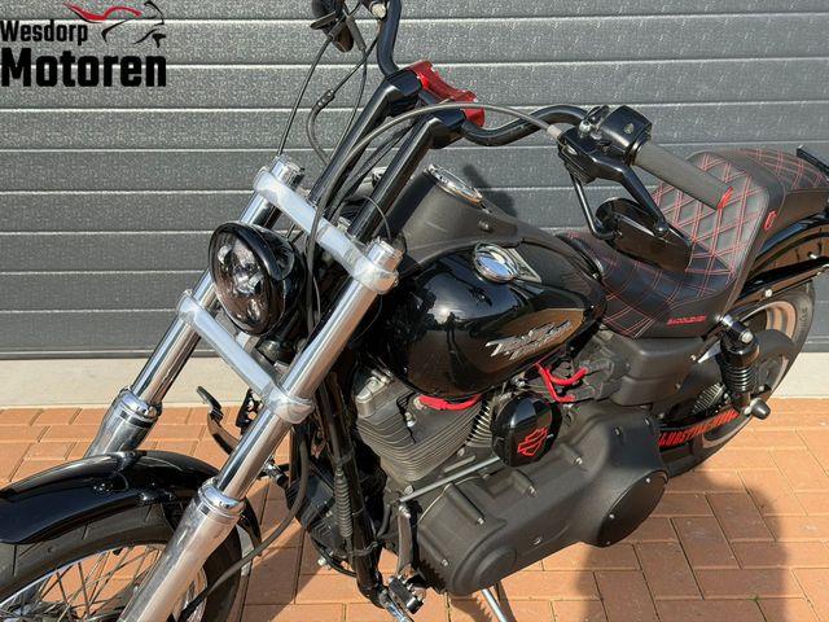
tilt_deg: -17.7
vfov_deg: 30.3
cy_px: 311
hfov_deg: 39.7
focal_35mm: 48
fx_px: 1150
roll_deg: +0.6
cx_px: 414
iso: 80
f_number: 1.78
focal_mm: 6.76
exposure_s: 1/1795
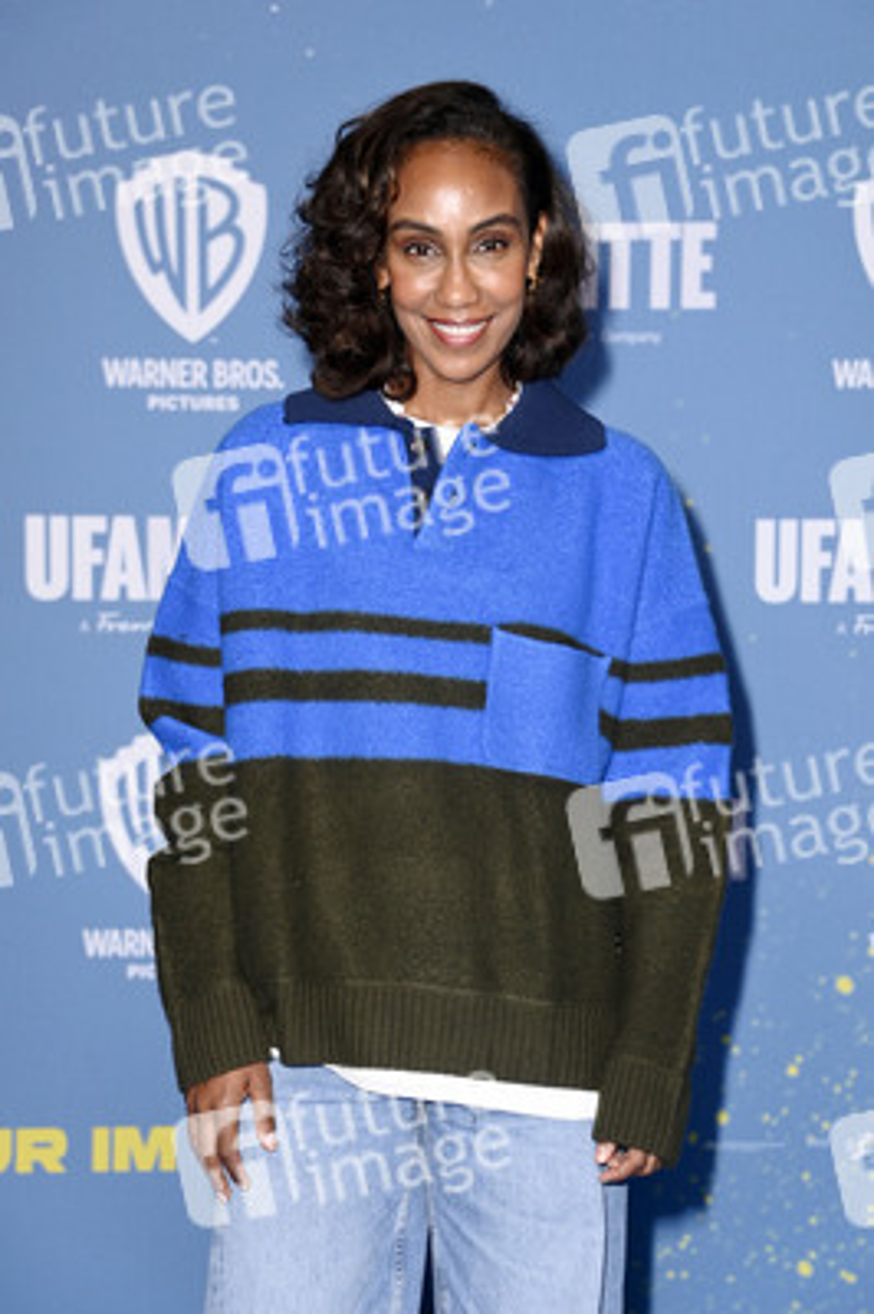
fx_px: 3830
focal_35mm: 105
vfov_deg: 19.5
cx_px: 437
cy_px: 657
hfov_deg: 13.0
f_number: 5.6
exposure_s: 1/250
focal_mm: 105
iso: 800
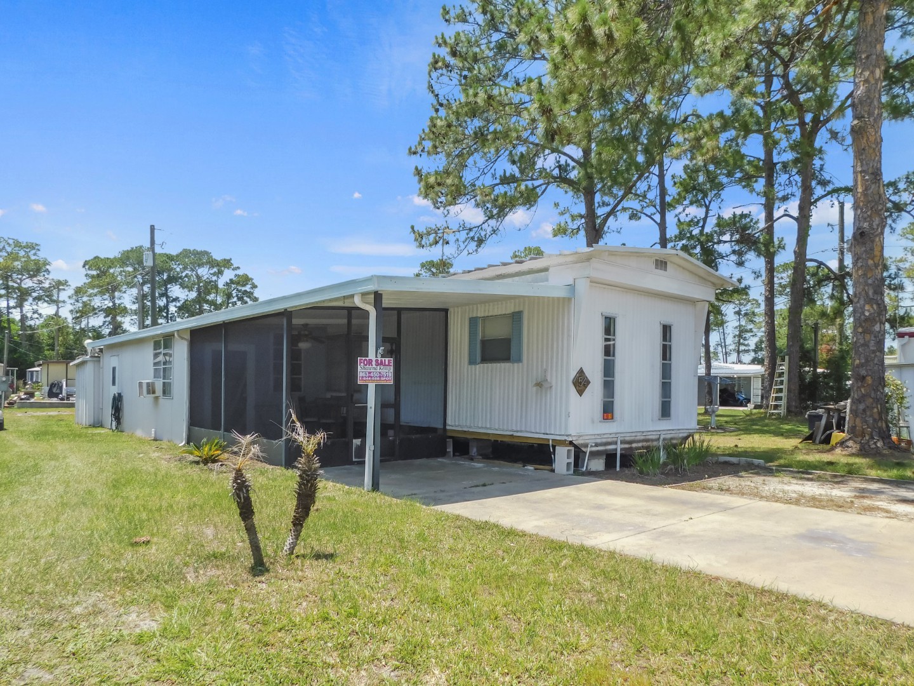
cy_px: 343
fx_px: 634
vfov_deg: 56.8
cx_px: 457
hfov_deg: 71.6
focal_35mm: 24
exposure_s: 1/1000
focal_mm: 4.1
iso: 125
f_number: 3
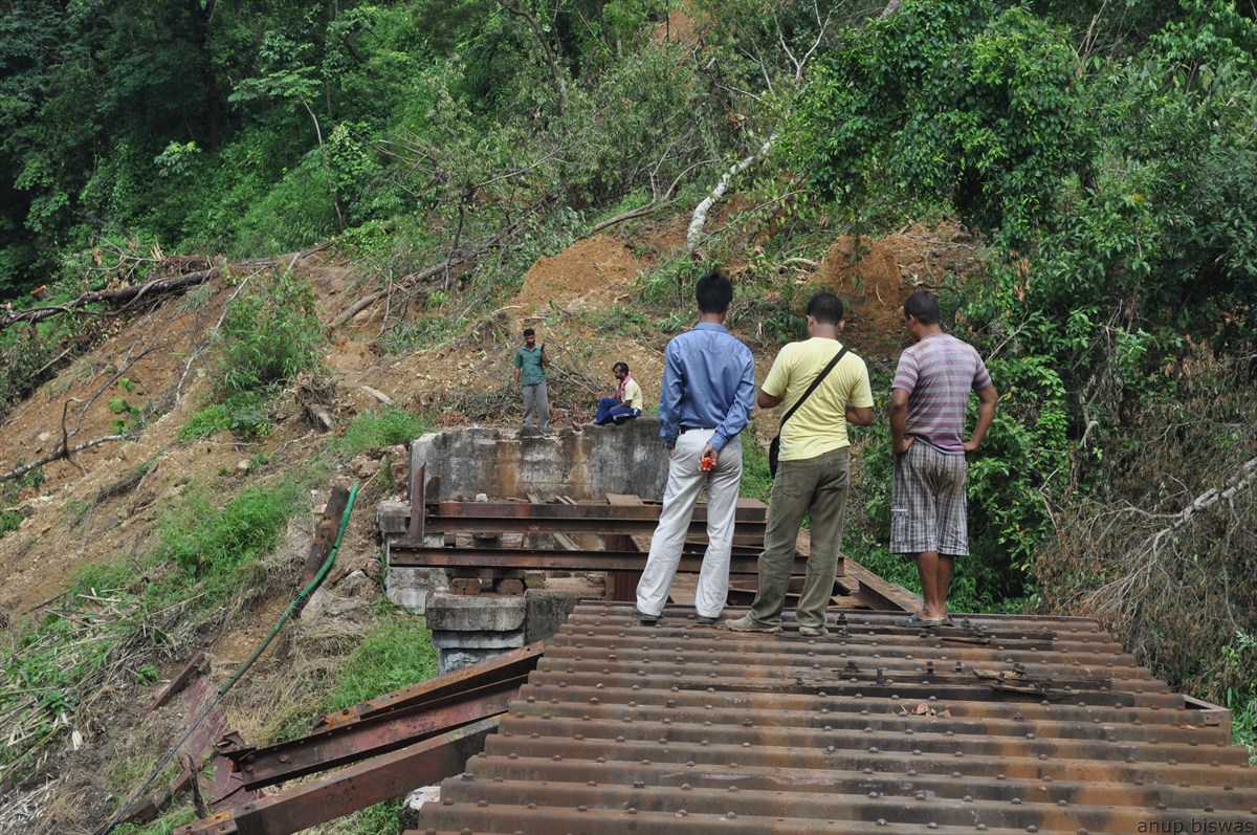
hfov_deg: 24.6
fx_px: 2877
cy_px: 418
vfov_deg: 16.5
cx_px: 628
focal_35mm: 82
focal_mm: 55
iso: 200
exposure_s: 1/320
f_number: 9
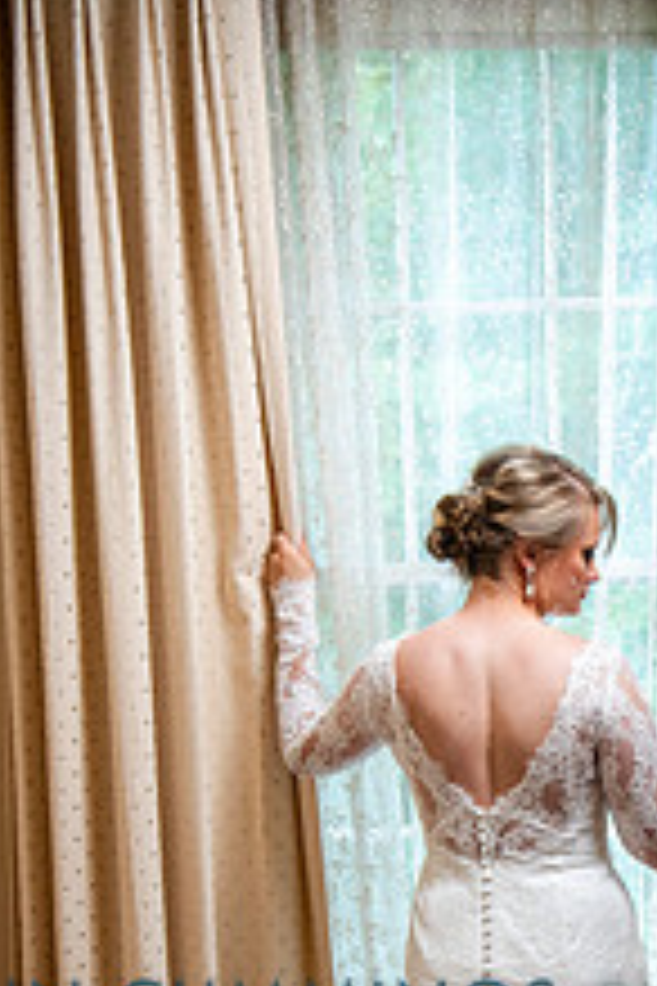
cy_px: 1004
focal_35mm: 78
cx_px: 526
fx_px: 2135
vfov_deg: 24.7
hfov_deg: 17.4
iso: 640
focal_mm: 38
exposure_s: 1/320
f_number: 3.2
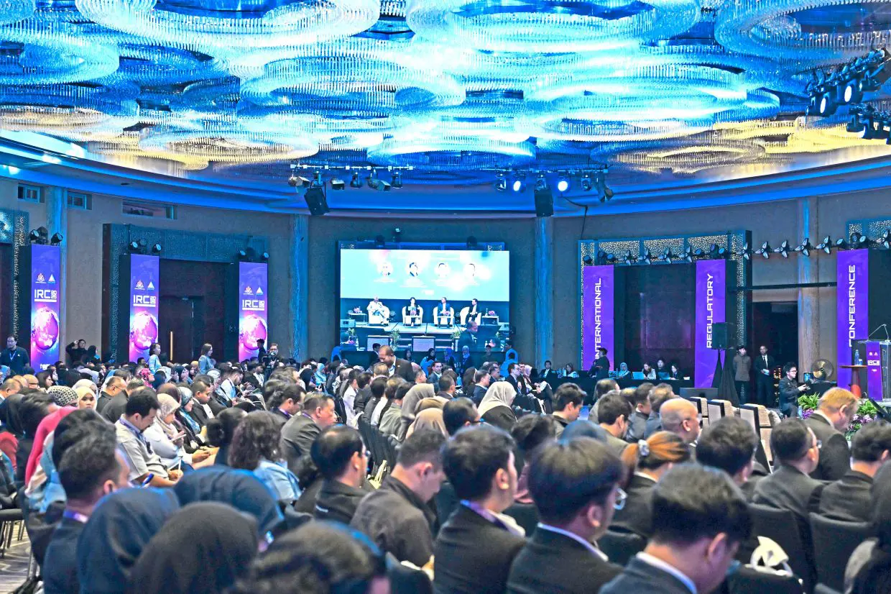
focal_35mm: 52
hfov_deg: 38.2
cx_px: 446
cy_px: 297
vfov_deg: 26.0
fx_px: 1287
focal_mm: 52
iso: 4500
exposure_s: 1/160
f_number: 4
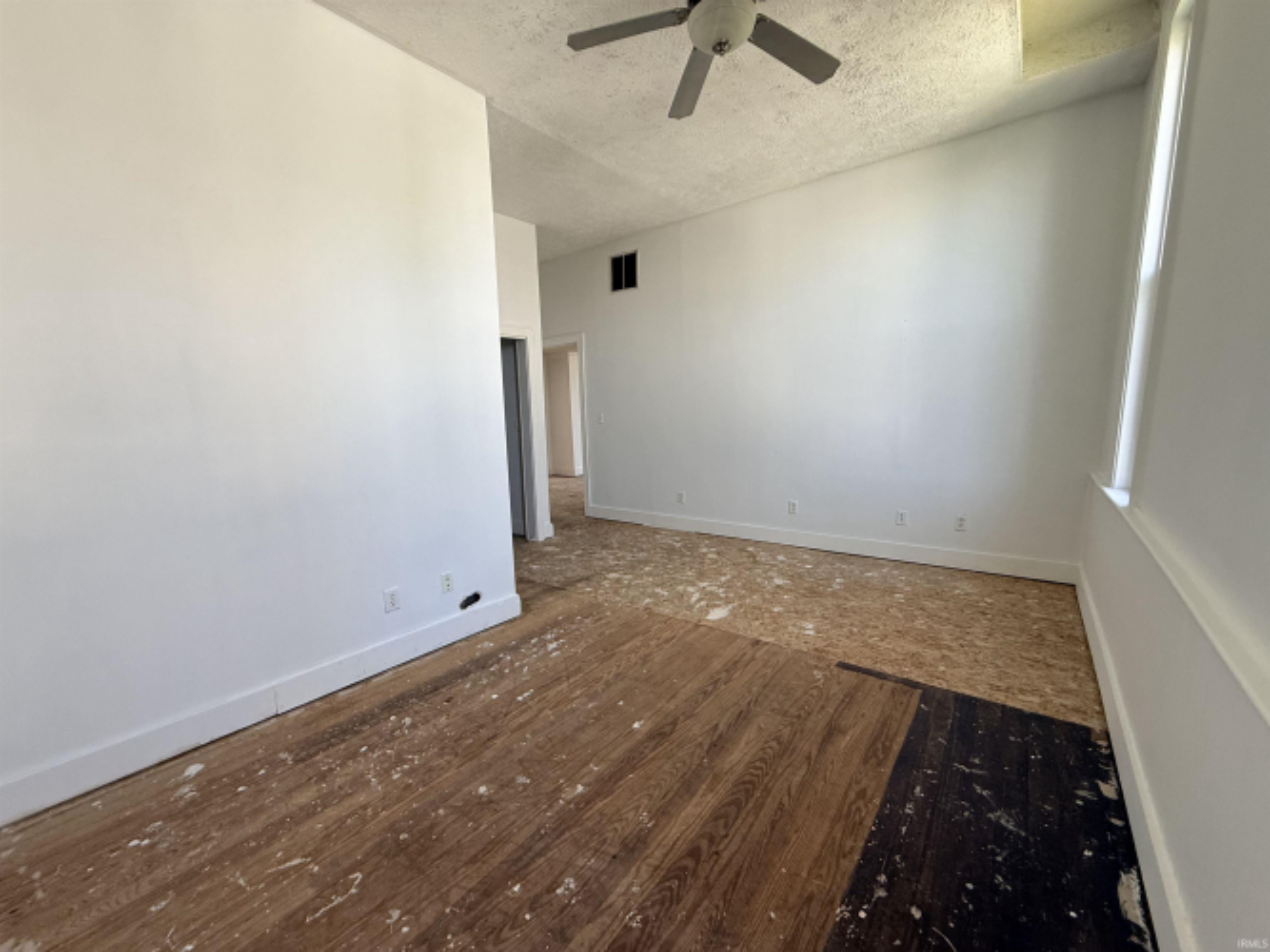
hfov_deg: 102.1
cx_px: 635
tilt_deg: -6.4
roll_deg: +2.6
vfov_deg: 85.7
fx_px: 514
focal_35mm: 14
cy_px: 476
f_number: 2.2
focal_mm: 2.22
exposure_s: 1/99
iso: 160
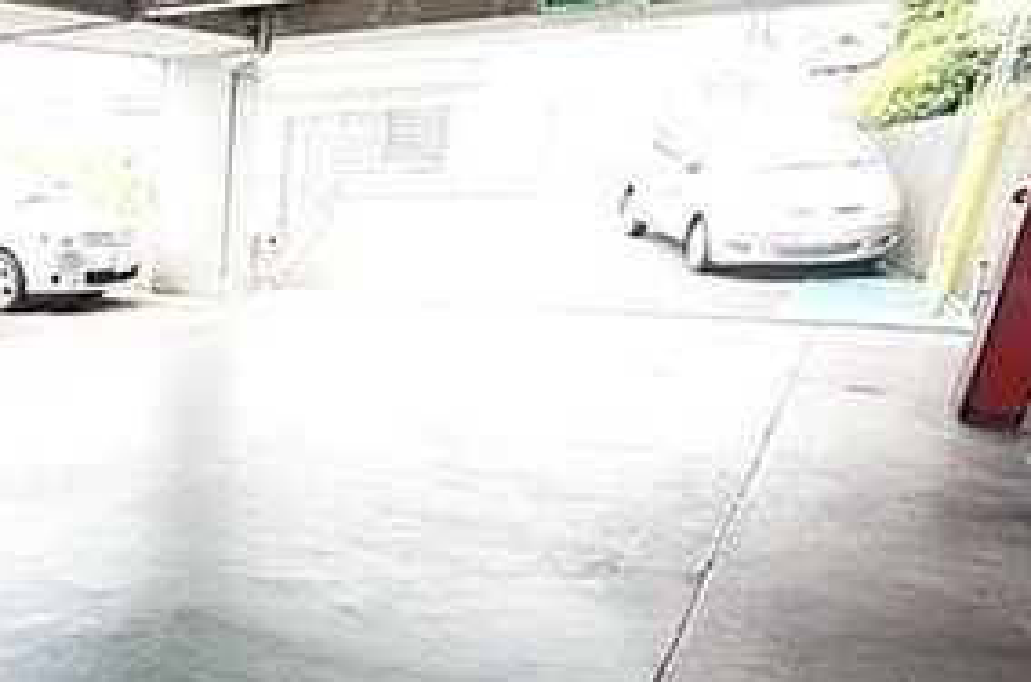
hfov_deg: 44.6
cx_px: 15
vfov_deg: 34.0
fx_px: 1061
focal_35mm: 37
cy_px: 595
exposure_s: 1/160
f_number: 4
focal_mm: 11
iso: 320
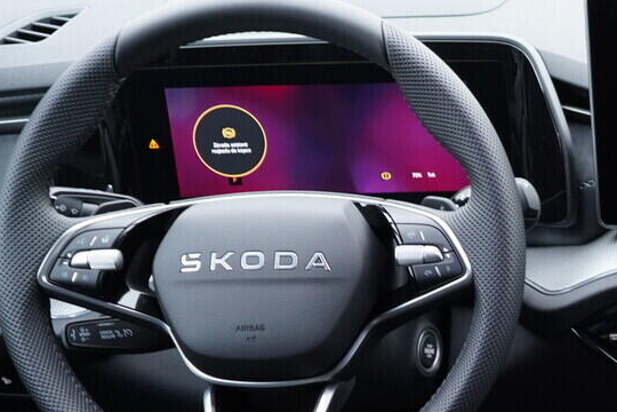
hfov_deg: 20.0
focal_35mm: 96
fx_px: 1645
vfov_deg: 14.1
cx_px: 735
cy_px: 383
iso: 500
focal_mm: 24
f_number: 2.8
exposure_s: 1/40
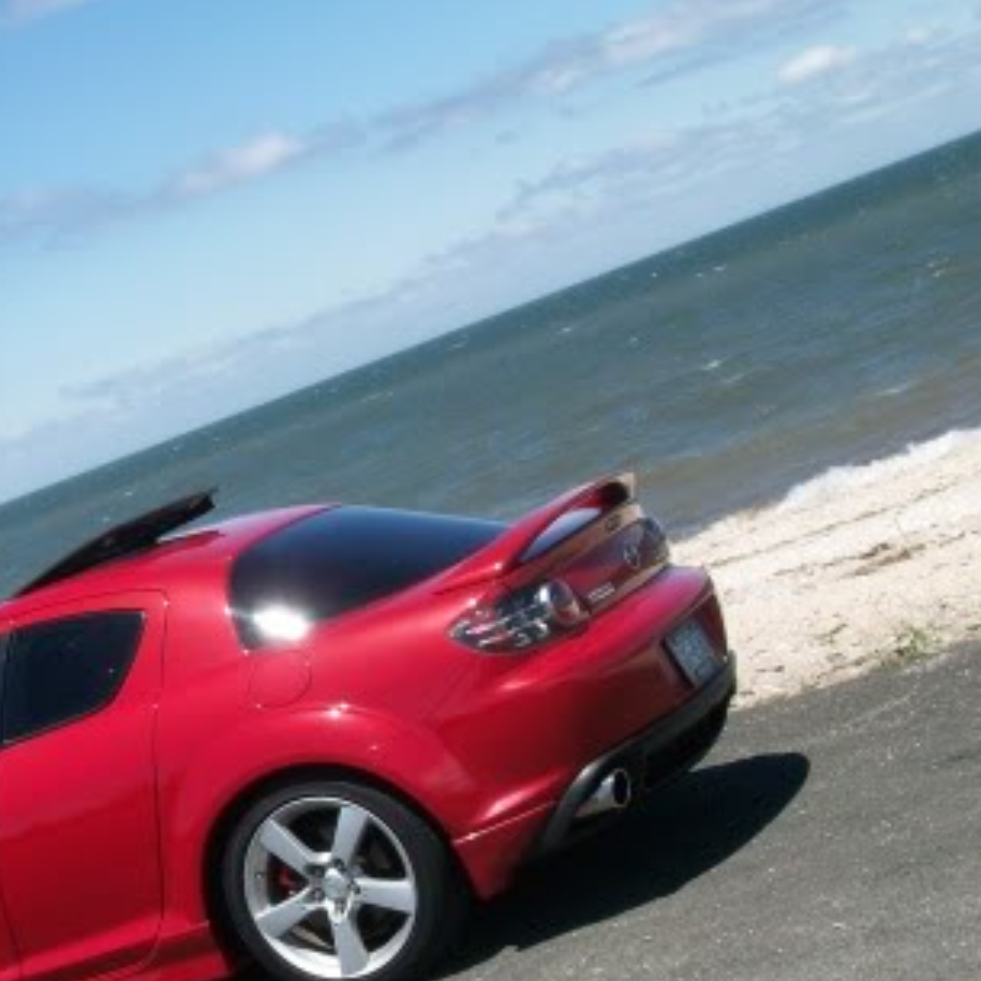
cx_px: 187
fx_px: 2501
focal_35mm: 78
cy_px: 663
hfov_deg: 21.9
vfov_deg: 22.1
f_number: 6.3
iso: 64
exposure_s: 1/297
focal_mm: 7.1
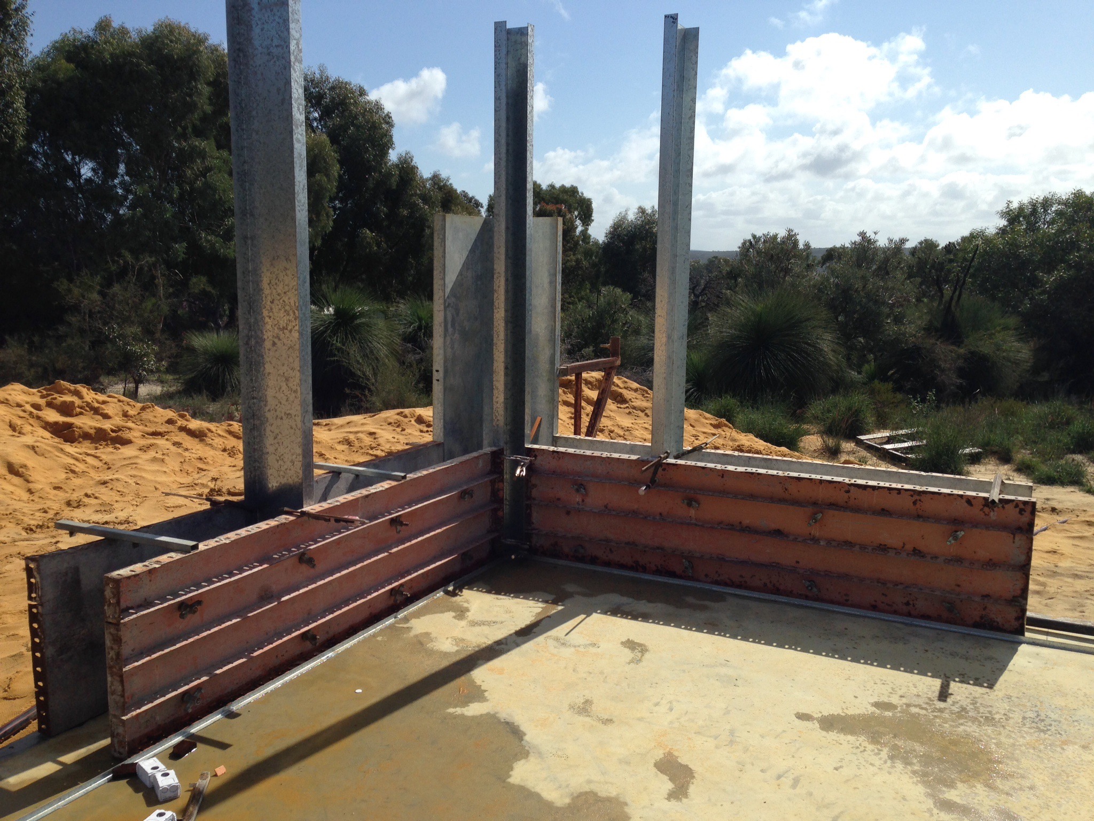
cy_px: 410
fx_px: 1043
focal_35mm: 33
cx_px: 547
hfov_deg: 55.4
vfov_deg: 42.9
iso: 50
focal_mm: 4.12
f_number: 2.4
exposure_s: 1/2463
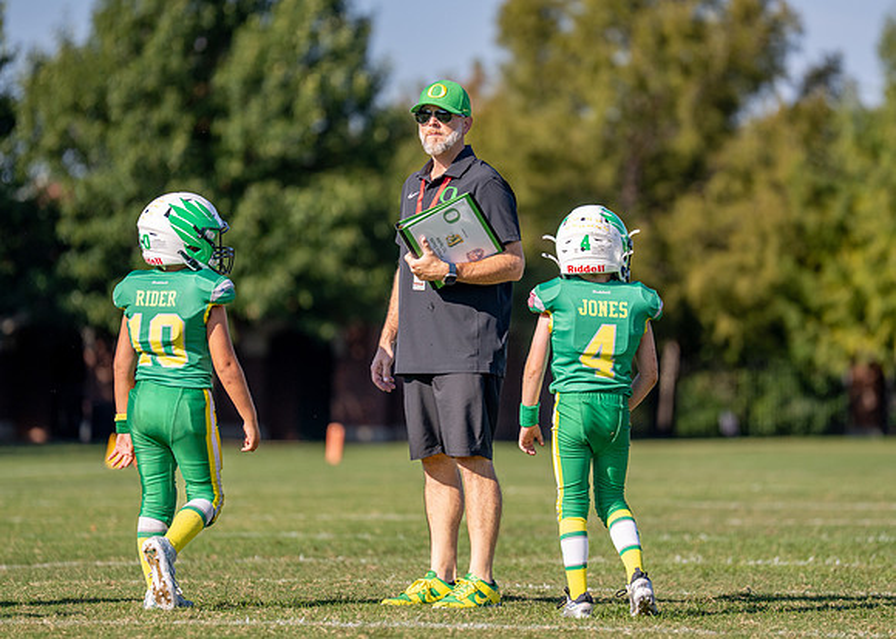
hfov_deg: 8.2
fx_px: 6248
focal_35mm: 246
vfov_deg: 5.9
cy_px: 295
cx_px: 486
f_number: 2.8
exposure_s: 1/4000
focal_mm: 200
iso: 250
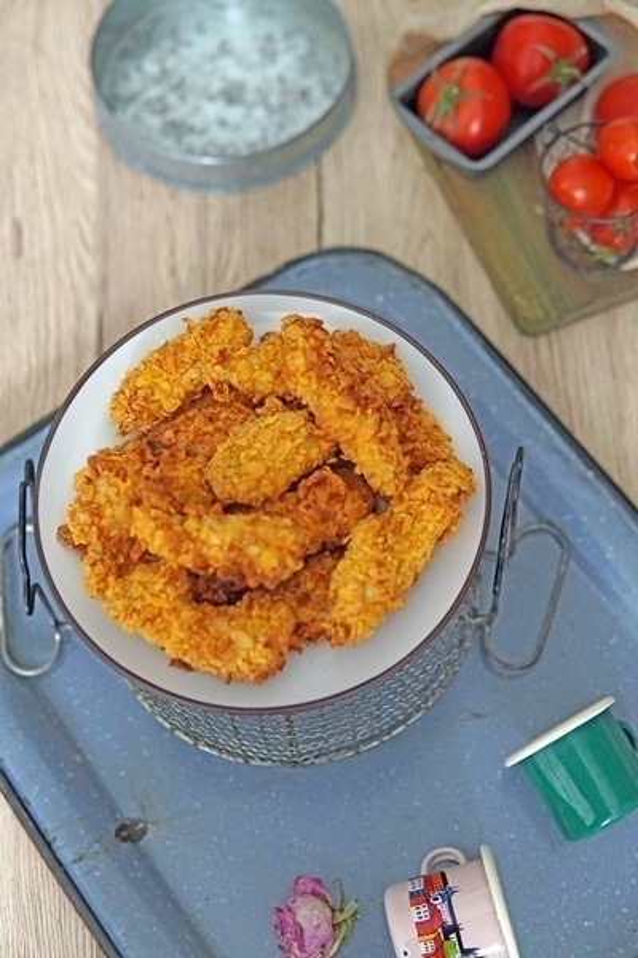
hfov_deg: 29.9
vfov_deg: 43.6
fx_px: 1196
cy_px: 479
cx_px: 319
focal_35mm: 45
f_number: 2
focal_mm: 30
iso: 2000
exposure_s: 1/160
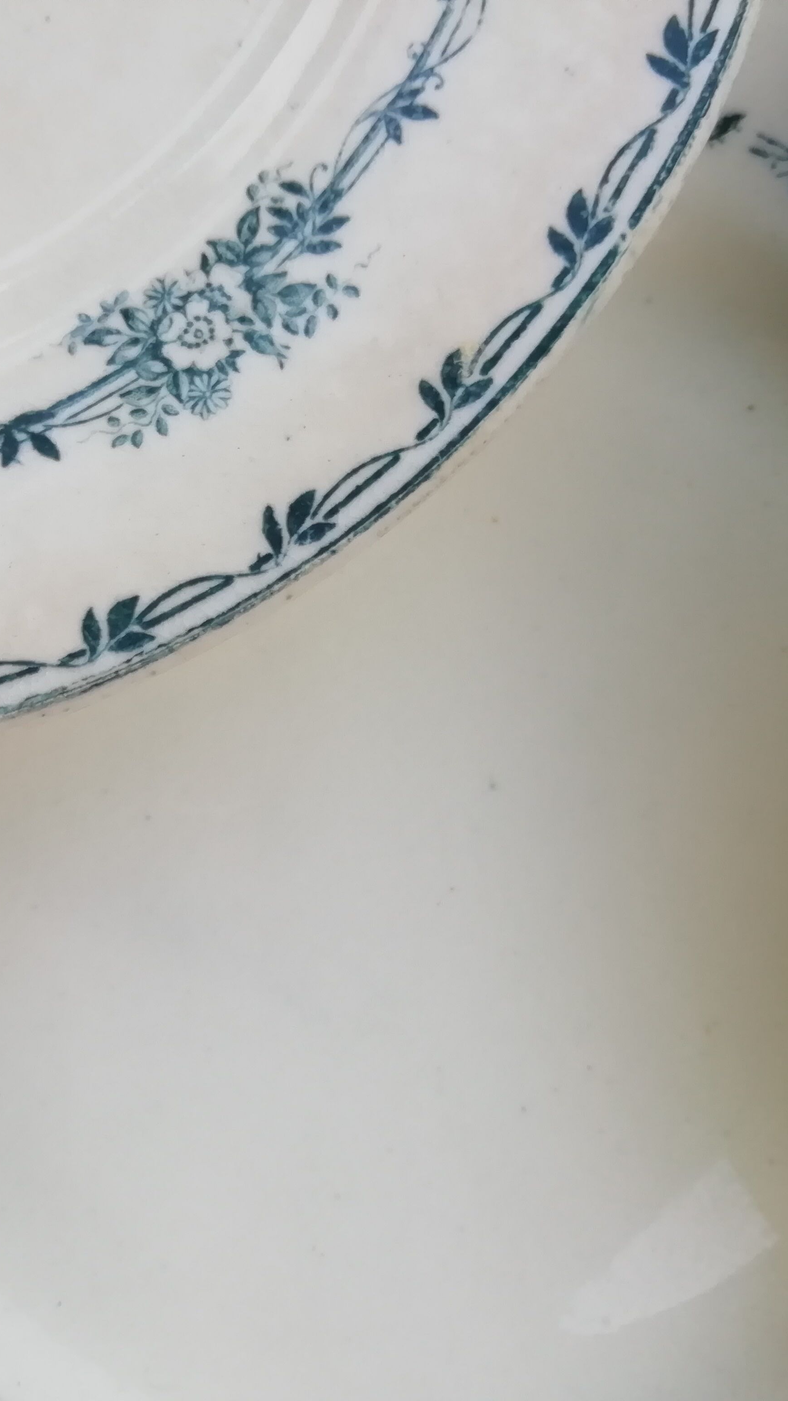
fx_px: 1412
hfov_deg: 31.0
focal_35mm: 38
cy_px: 703
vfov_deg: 52.8
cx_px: 268
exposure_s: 1/100
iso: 80
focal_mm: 3.21
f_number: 2.2
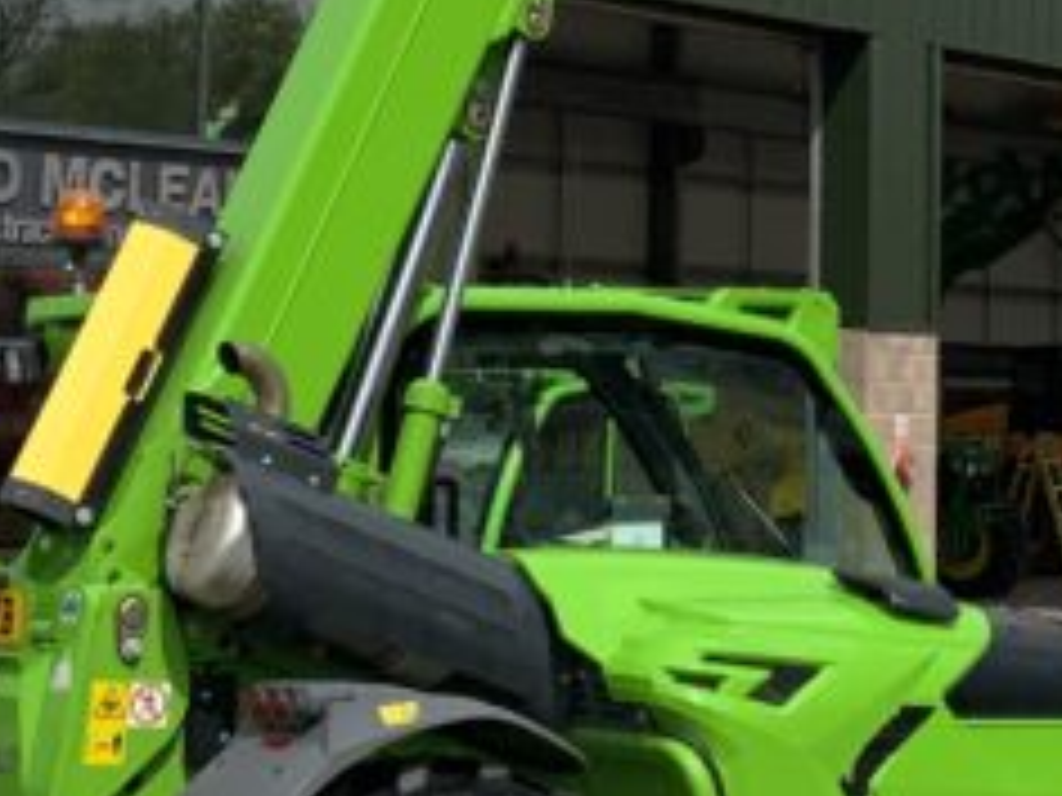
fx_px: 3866
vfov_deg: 11.6
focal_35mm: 126
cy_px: -90
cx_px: 1053
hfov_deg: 15.4
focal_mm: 3
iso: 16
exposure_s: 1/2538
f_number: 1.8
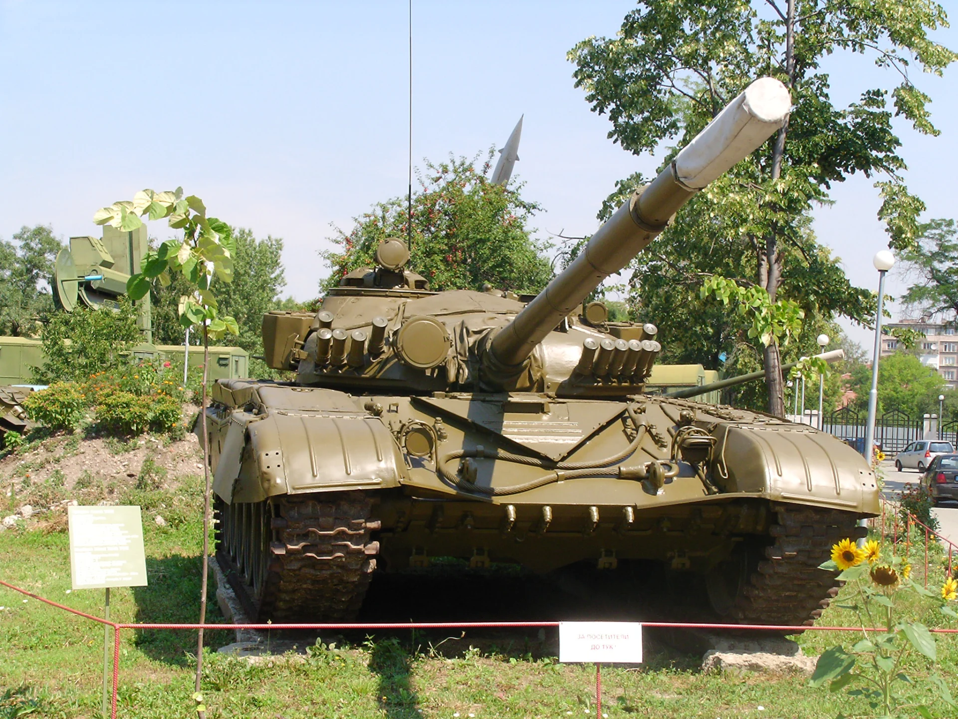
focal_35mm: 60
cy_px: 360
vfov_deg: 24.4
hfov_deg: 32.2
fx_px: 1661
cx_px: 479
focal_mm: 9.2
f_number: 4.7
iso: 50
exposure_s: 1/328
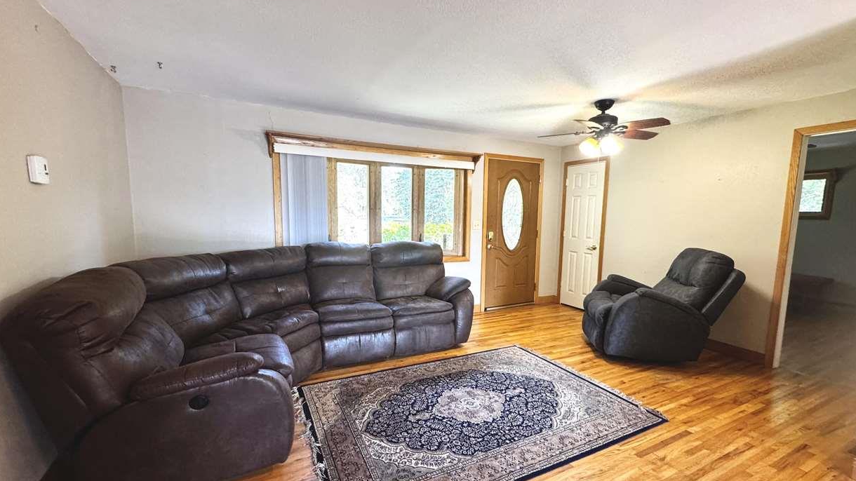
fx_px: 363
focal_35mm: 16
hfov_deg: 99.4
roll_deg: -1.2
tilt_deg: -6.5
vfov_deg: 67.0
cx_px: 434
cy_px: 258
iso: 320
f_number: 2.2
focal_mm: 2.22
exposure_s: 1/120
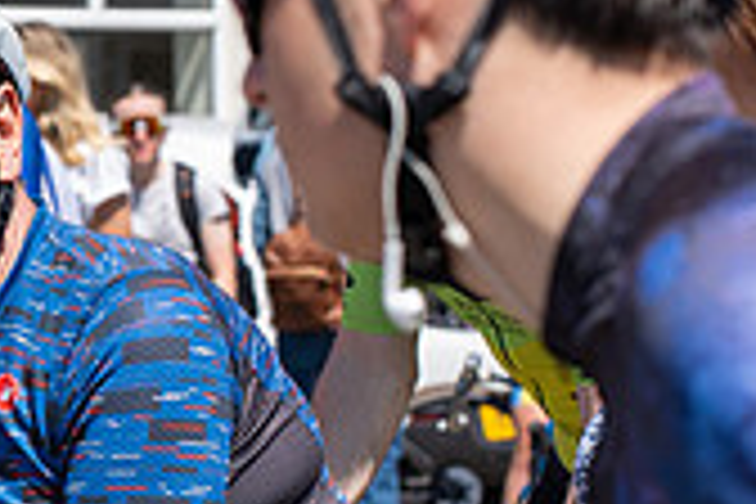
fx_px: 5145
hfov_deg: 8.2
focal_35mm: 245
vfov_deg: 5.6
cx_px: -364
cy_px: 169
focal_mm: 71
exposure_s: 1/500
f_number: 5.6
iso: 100
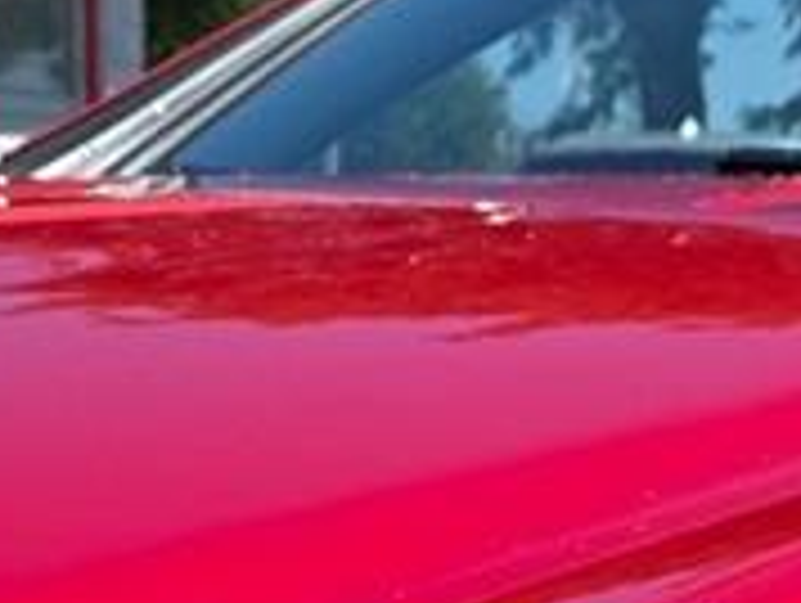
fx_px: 3823
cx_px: 374
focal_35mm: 165
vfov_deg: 8.4
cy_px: 1318
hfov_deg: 12.0
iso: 80
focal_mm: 6.3
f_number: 1.7
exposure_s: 1/5608
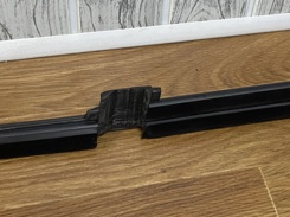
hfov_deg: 28.5
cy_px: 69
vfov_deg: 21.5
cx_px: 179
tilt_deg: -47.8
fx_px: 569
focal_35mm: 68
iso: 500
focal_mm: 4.25
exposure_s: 1/33
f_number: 1.8
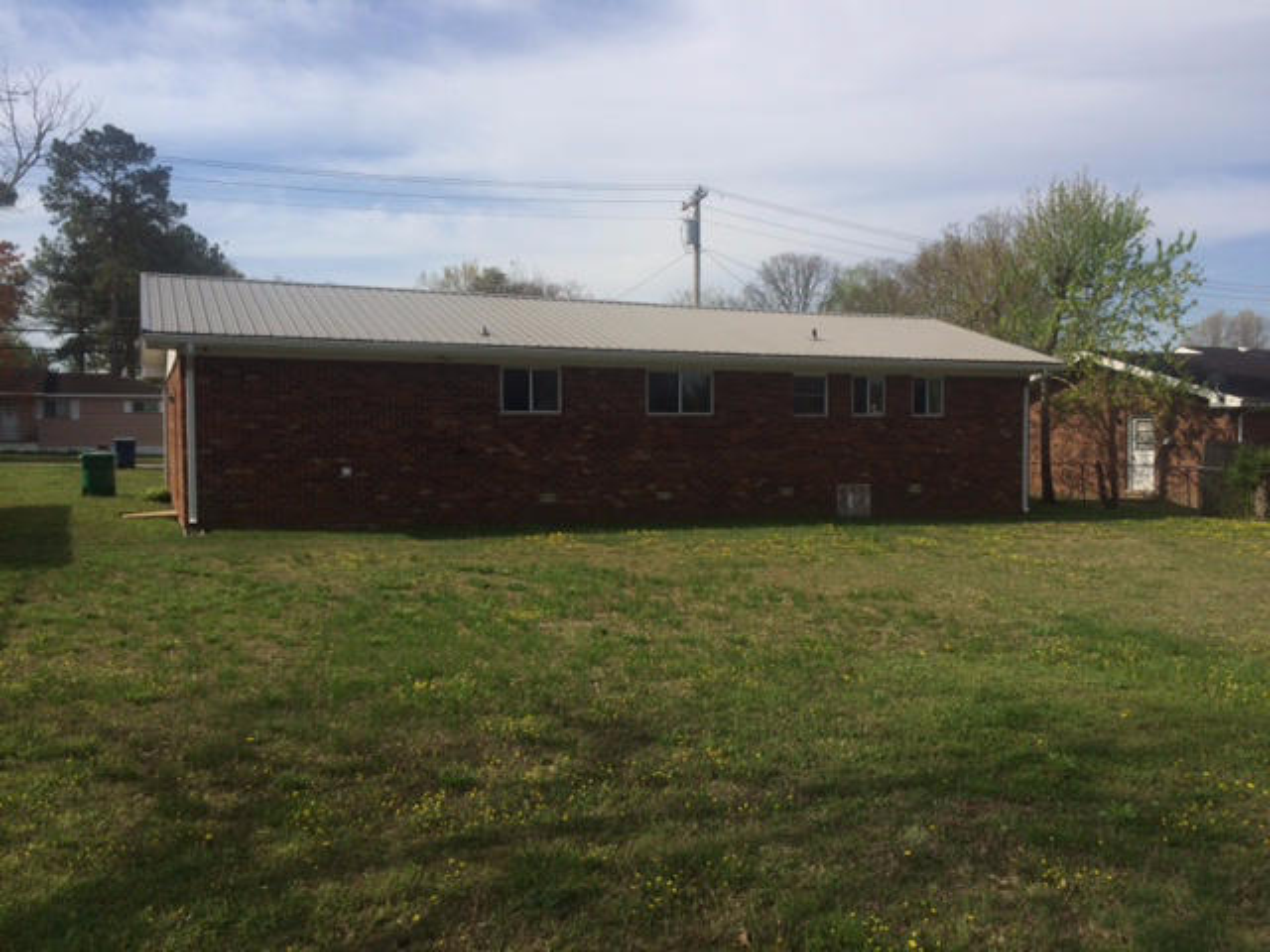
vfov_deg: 48.2
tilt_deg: -1.8
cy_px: 476
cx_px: 635
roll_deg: +1.3
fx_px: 1064
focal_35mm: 29
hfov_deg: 61.7
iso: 32
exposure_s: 1/2564
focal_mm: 4.15
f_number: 2.2
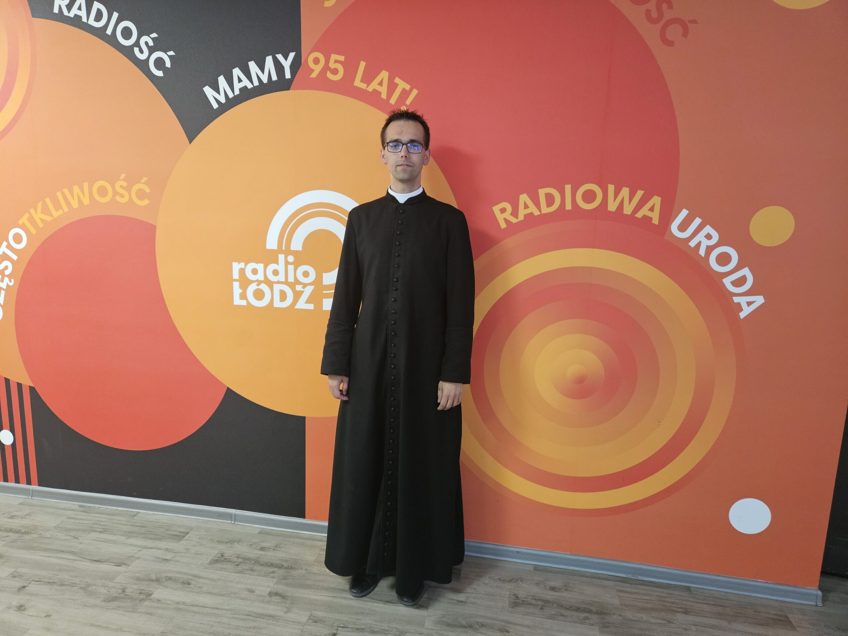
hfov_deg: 73.9
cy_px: 318
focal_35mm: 23
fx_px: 563
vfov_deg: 58.9
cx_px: 424
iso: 640
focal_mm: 5.4
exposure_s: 1/100
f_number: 1.8
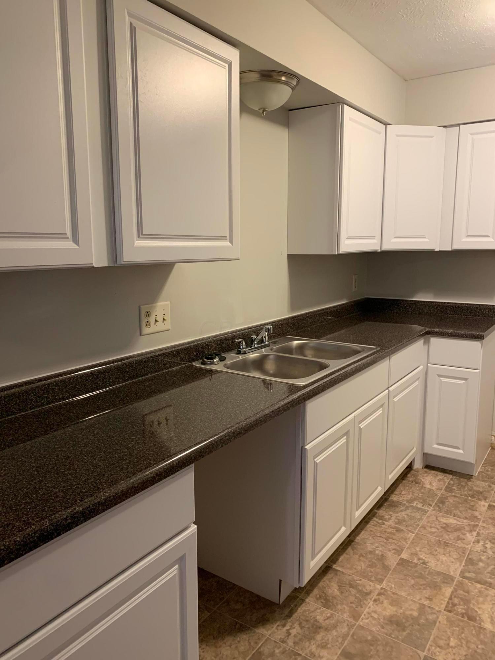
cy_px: 330
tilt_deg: -8.9
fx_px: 496
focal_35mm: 26
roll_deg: +1.1
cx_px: 248
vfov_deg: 67.3
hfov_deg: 53.1
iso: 200
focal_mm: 4.25
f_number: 1.8
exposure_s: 1/60
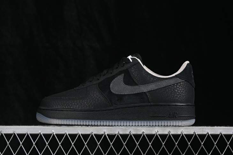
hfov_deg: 27.0
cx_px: 116
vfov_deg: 18.2
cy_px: 78
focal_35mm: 75
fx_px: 485
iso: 160
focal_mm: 50
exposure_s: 1/60
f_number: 6.3
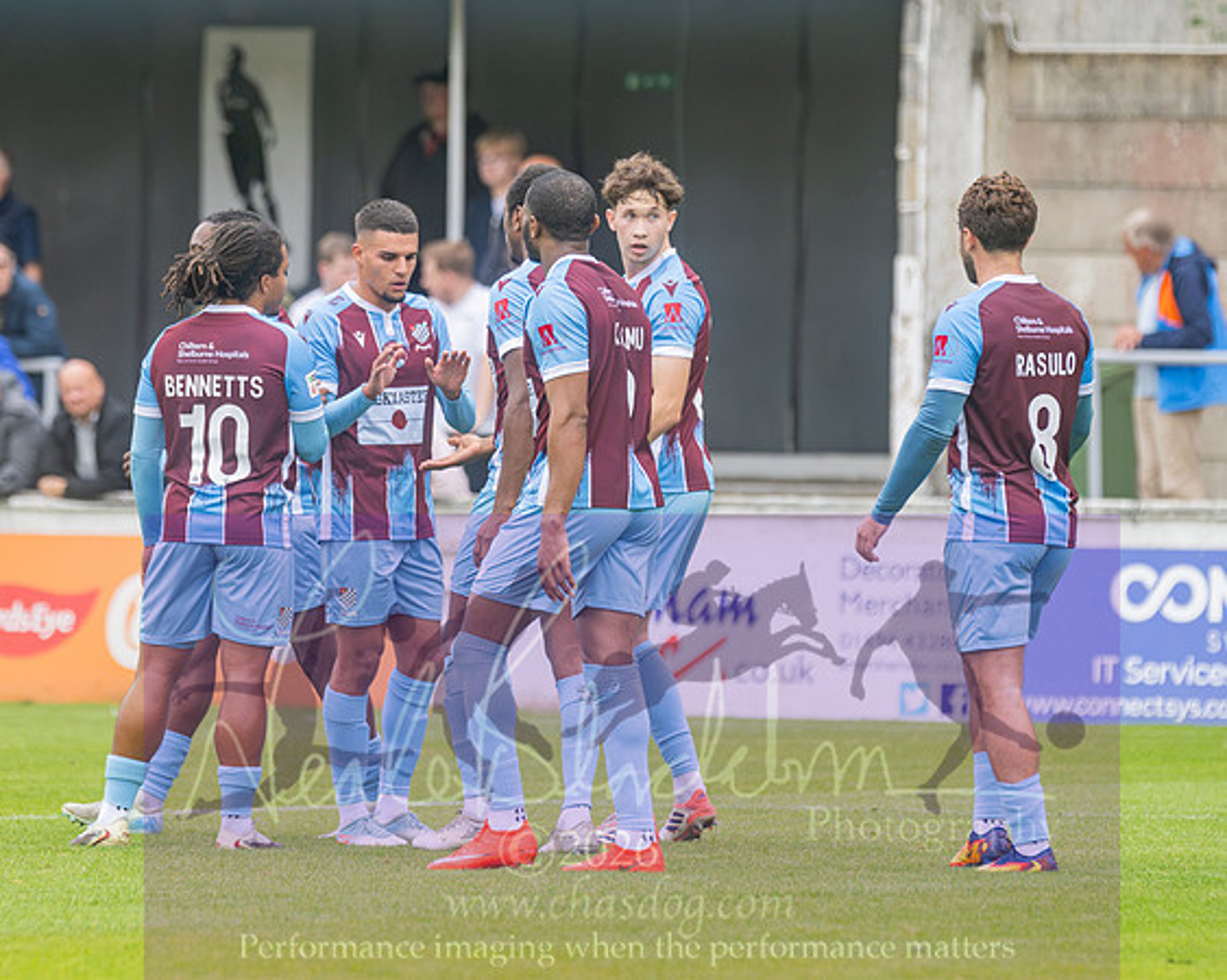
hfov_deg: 4.3
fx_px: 16236
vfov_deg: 3.5
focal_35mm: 447
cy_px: 455
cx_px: 415
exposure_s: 1/1250
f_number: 2.8
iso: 800
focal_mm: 240
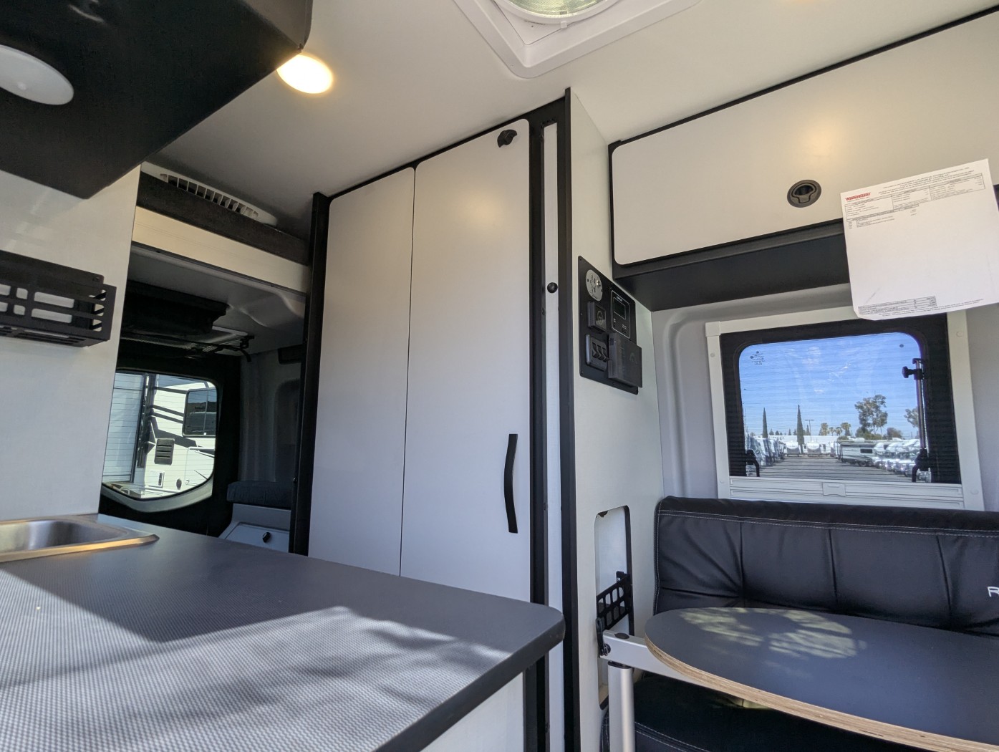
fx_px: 462
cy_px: 376
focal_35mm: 16
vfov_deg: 78.2
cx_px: 500
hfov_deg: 94.4
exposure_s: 1/173
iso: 69
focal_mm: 2.35
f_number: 2.2
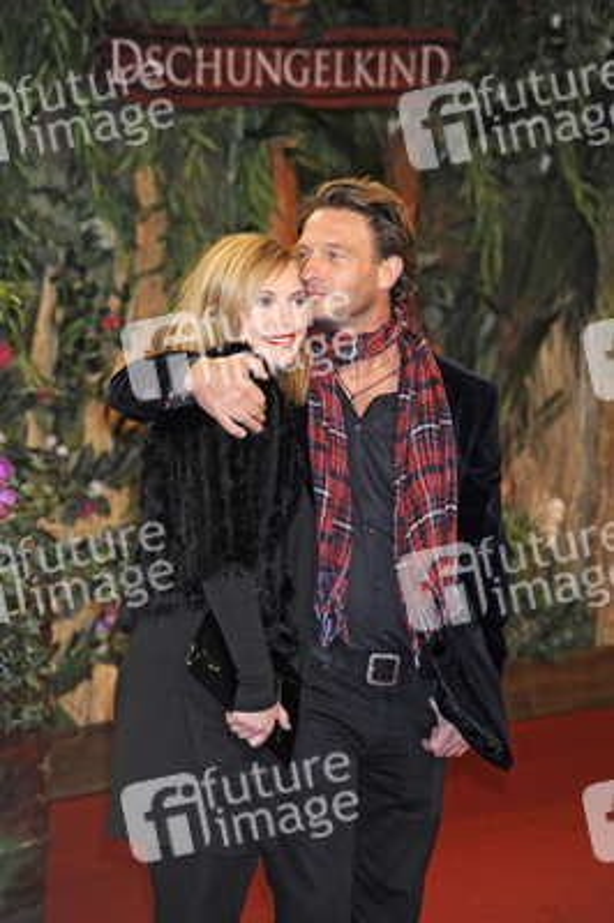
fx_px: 3331
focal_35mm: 130
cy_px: 462
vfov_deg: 15.8
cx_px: 307
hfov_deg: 10.5
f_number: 4.5
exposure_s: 1/200
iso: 640
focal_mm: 130
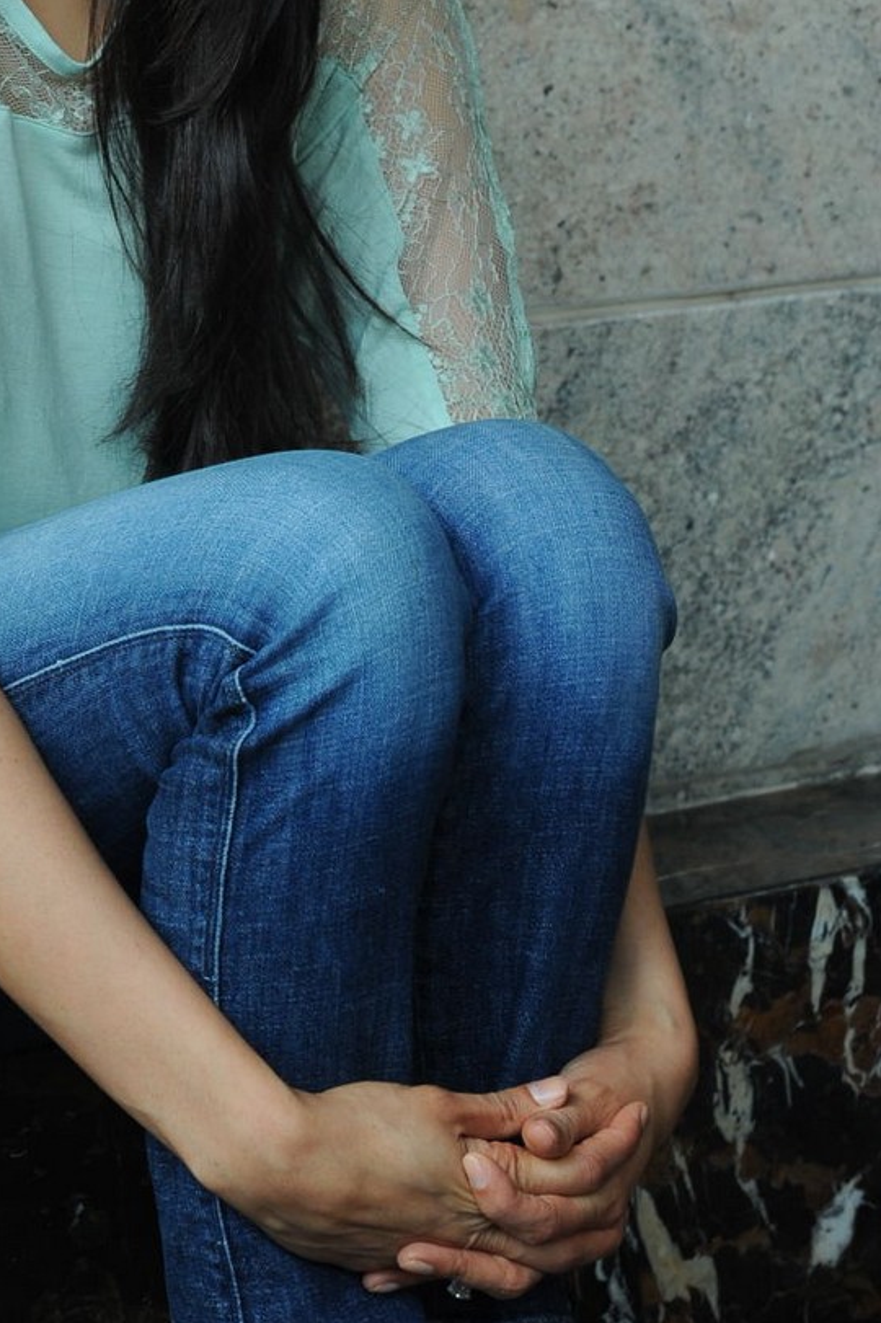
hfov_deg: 9.2
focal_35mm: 148
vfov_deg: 13.8
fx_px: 5437
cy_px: 207
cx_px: 47
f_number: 8
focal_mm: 78
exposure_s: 1/125
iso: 800
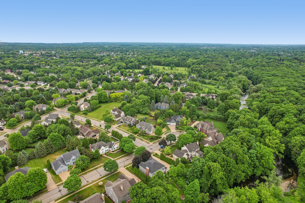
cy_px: 102
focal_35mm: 22
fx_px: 186
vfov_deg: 57.2
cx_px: 152
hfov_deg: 78.6
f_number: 2.8
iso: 100
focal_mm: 8.4
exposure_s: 1/1000
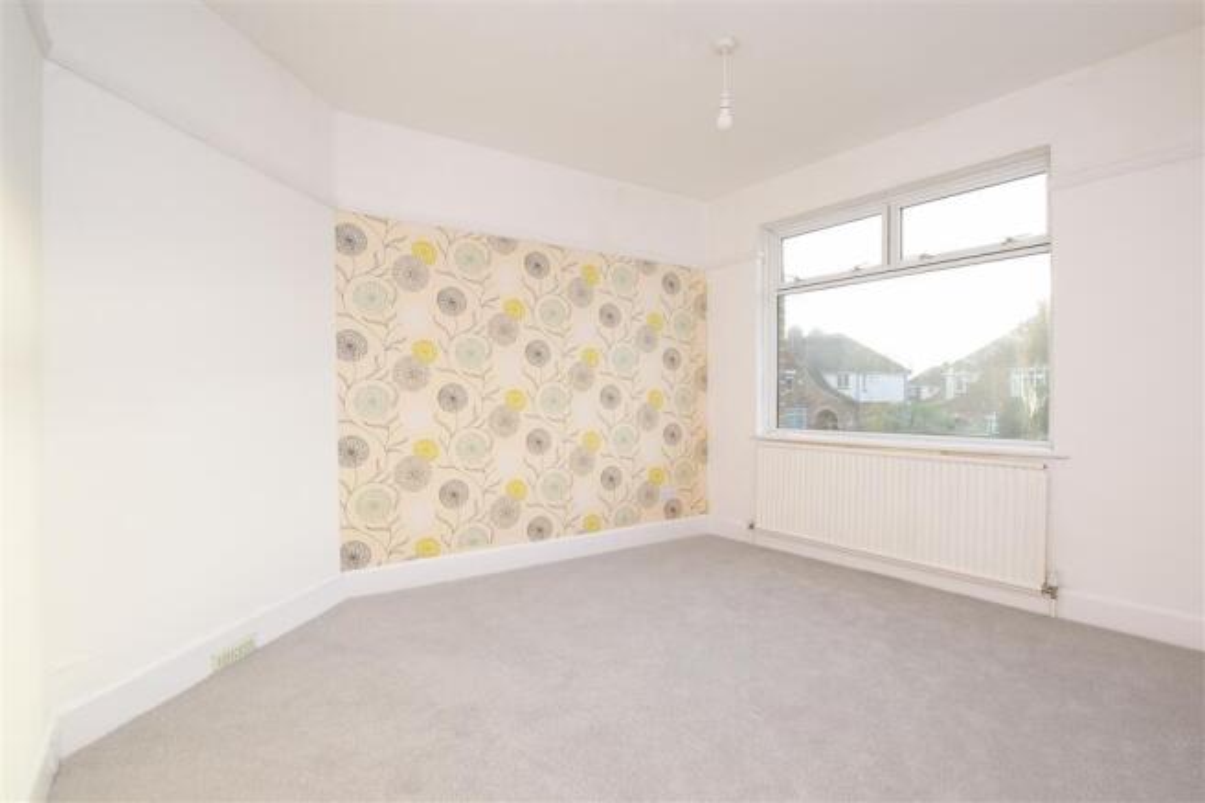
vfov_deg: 69.6
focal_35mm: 17
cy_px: 402
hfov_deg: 92.5
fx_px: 577
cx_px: 602
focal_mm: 11.5
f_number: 8
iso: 400
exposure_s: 1/125
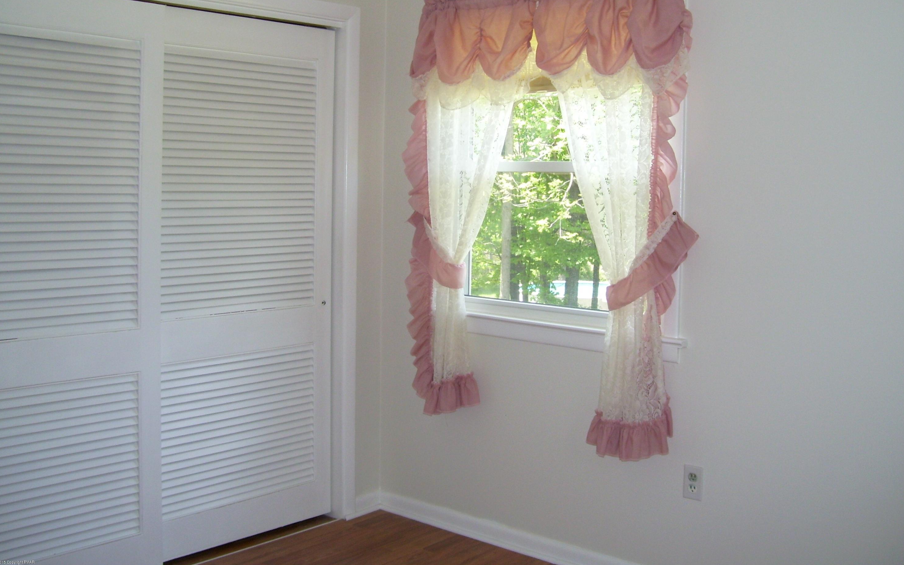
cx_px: 454
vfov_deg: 32.7
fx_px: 961
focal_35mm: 39
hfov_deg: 50.4
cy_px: 237
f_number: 2.7
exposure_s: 1/60
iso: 80
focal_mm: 6
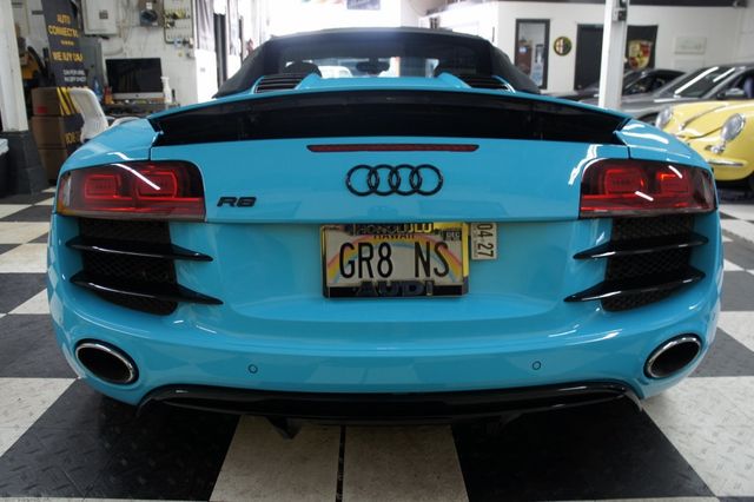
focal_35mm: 27
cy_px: 251
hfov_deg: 67.4
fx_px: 565
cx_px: 377
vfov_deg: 47.9
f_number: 3.5
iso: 250
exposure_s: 1/30
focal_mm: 18
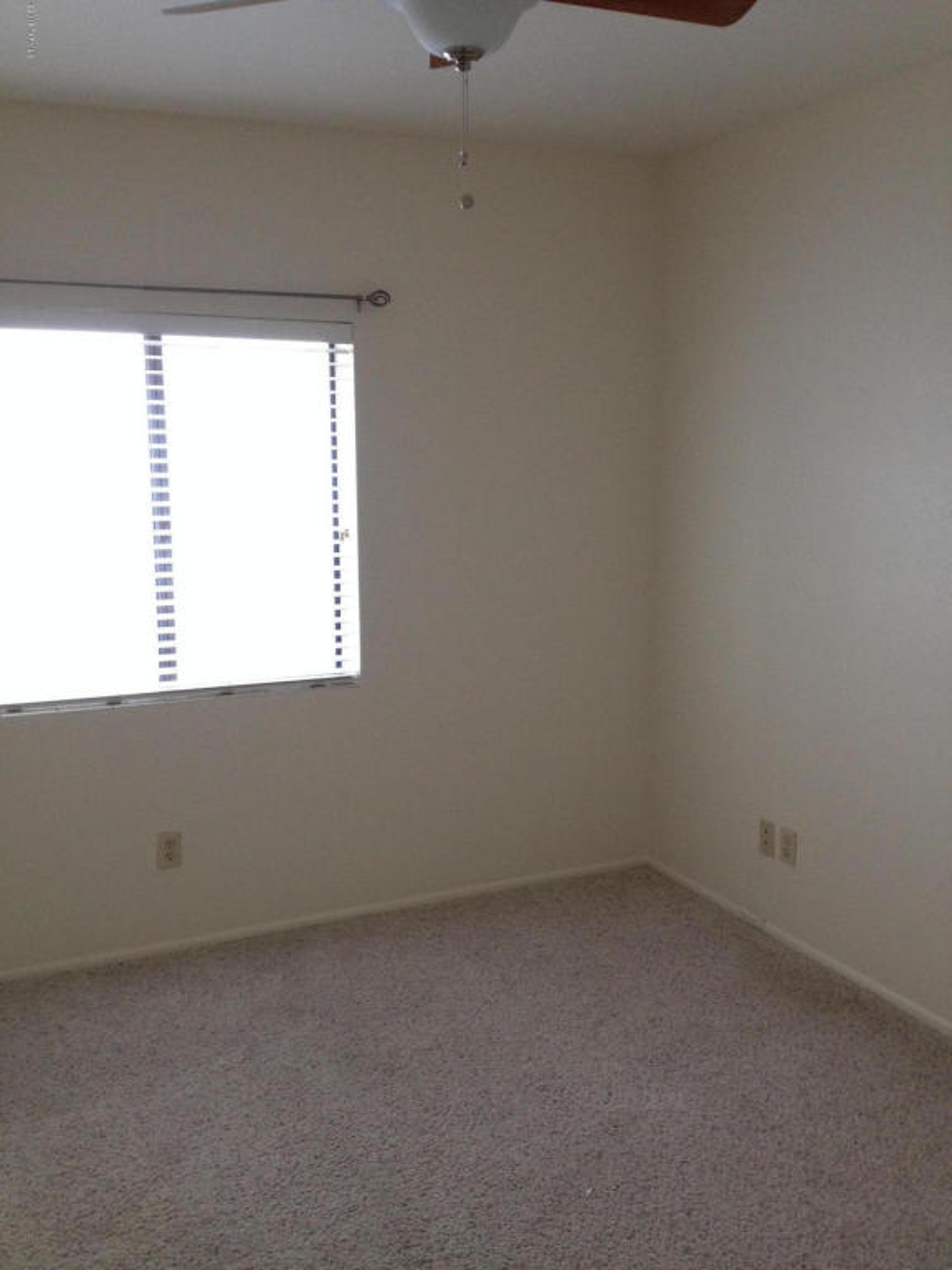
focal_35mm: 35
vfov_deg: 52.6
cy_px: 635
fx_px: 1283
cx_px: 476
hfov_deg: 40.7
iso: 200
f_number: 2.4
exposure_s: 1/20
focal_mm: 4.28
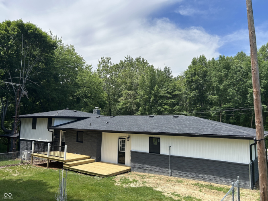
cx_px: 134
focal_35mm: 26
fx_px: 201
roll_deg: -0.3
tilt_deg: +5.8
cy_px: 100
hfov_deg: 67.3
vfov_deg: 53.0
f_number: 1.5
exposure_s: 1/3571
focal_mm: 5.7
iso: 50
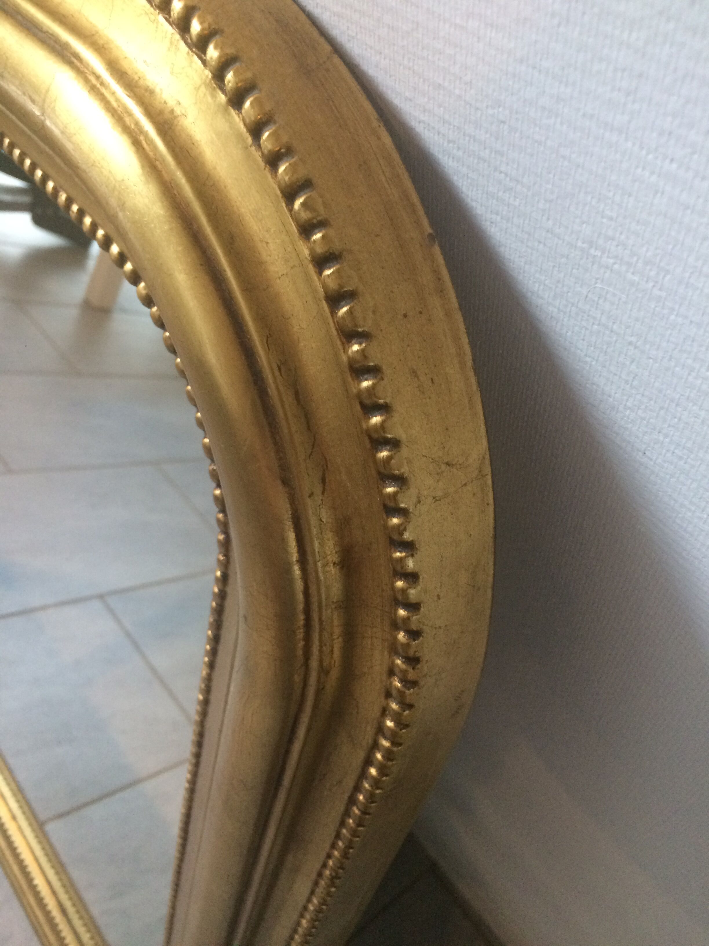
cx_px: 354
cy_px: 473
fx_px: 792
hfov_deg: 48.2
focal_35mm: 29
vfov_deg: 61.7
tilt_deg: -56.4
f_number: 2.2
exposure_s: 1/33
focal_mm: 4.15
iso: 320
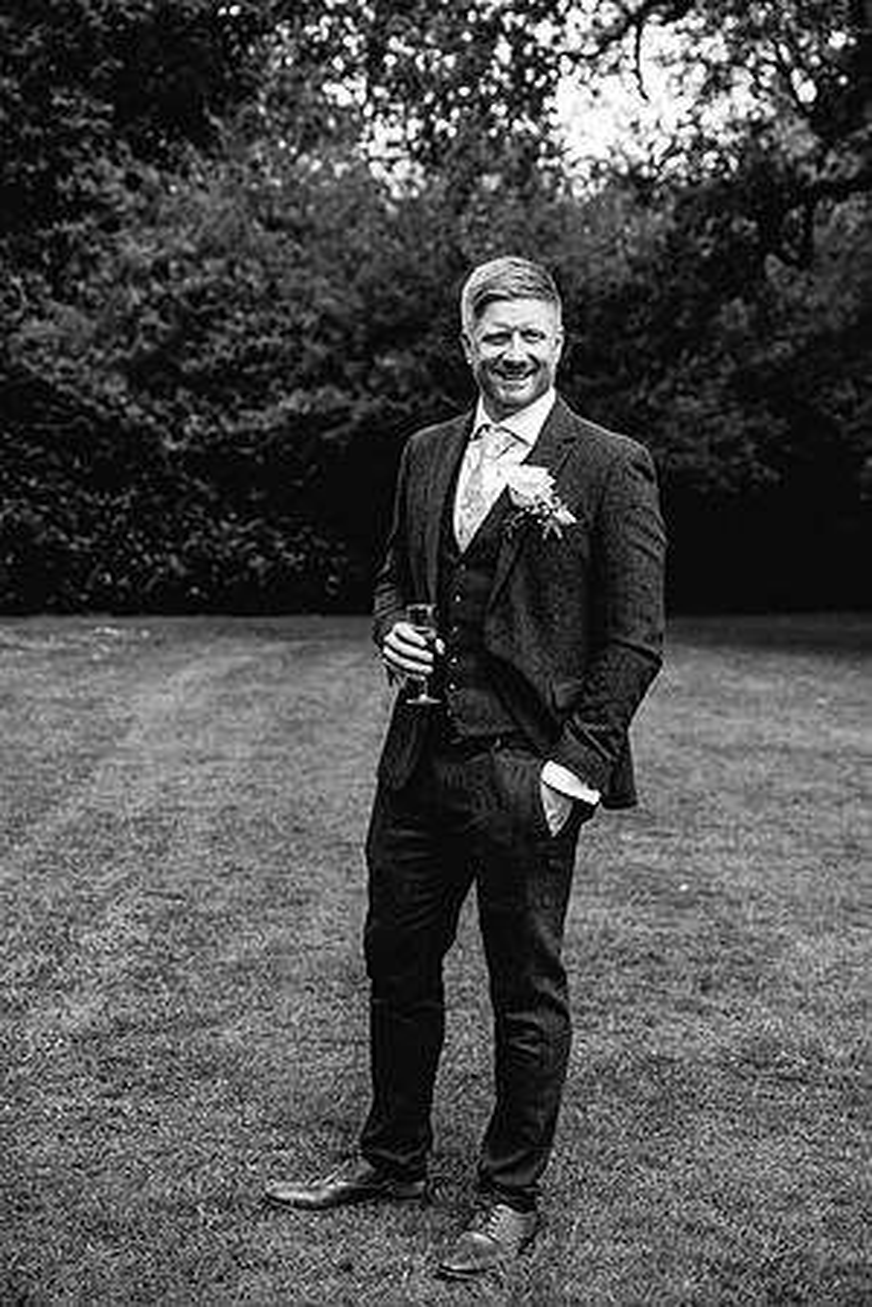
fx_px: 2216
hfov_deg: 22.3
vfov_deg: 32.9
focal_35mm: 61
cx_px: 436
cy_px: 654
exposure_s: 1/250
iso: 160
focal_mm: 61
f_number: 4.5
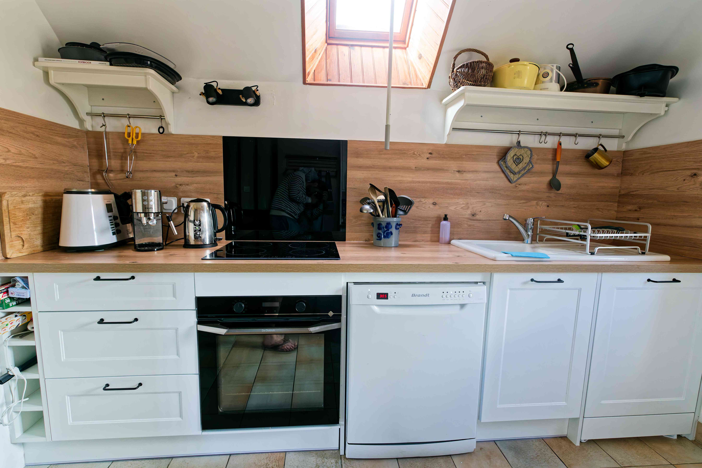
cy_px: 234
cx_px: 351
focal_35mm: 16
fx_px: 322
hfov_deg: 95.0
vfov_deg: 72.1
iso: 1250
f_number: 4
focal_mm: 11
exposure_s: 1/160
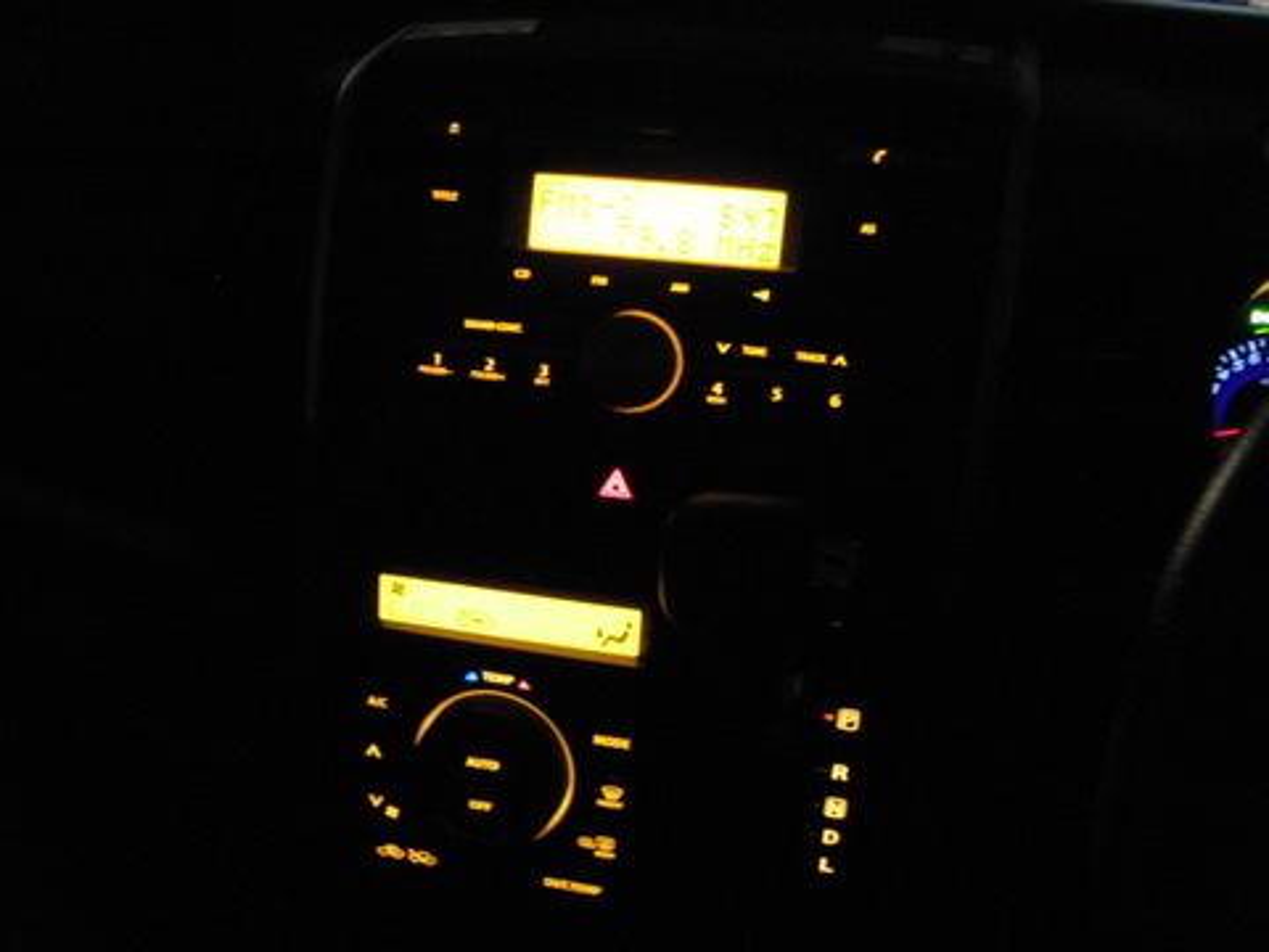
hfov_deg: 50.1
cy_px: 476
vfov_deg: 38.7
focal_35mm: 37
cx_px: 634
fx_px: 1356
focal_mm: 6.42
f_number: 3.6
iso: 800
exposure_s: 1/1.67
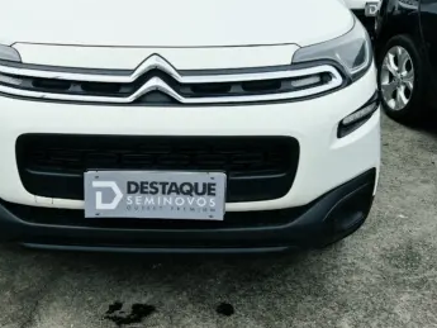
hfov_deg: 45.7
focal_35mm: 40
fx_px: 505
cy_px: 82
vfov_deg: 35.2
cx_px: 129
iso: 25
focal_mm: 5.4
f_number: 1.8
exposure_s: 1/1640
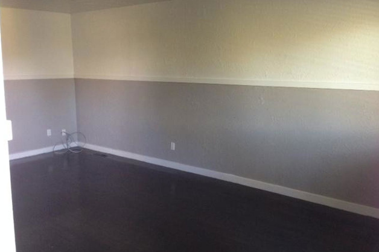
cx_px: 187
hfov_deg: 54.5
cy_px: 125
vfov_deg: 37.8
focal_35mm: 35
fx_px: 368
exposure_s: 1/20
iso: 200
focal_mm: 4.12
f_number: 2.4
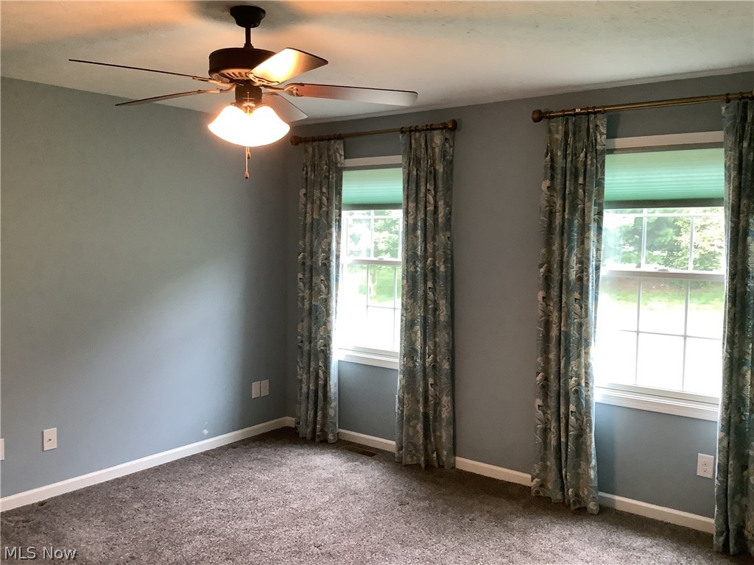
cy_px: 282
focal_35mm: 31
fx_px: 675
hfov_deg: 58.4
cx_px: 377
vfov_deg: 45.4
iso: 250
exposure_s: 1/60
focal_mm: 3.3
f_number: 2.4
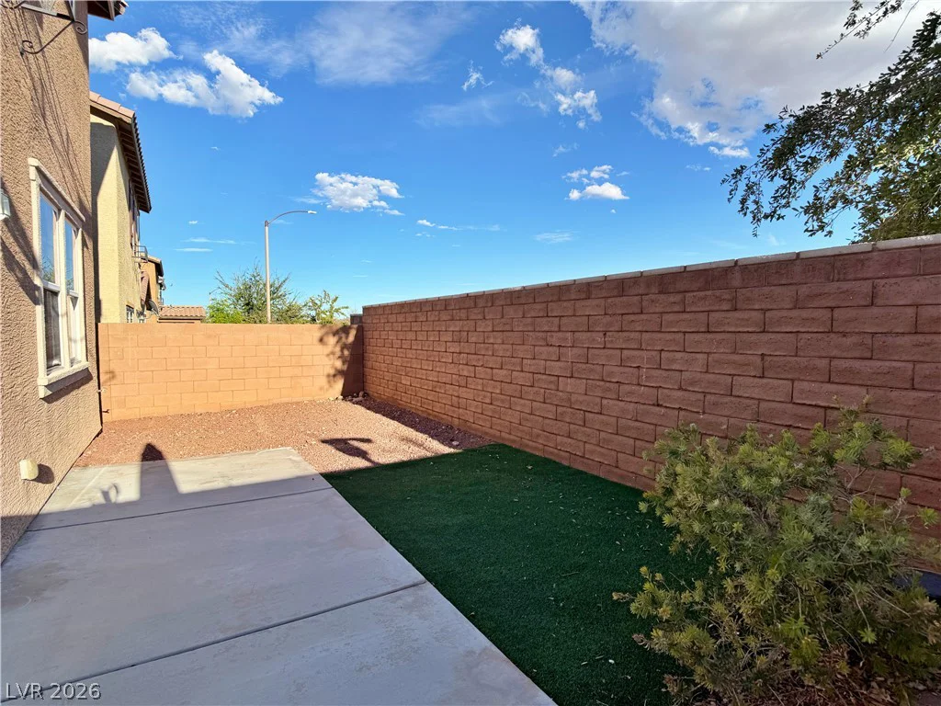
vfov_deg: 56.8
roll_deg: +0.6
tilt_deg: -2.1
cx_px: 470
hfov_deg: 71.6
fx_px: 652
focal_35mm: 24
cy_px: 353
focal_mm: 6.76
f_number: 1.78
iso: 80
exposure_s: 1/3425
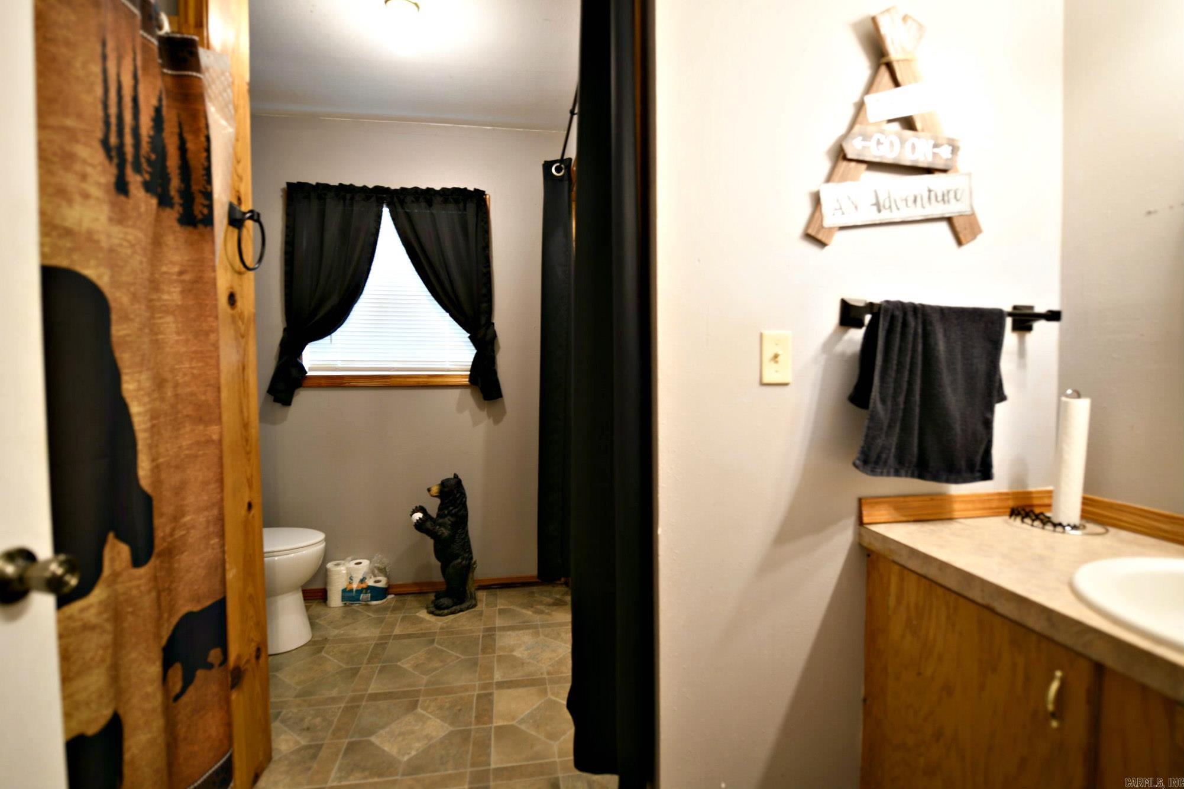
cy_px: 394
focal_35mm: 16
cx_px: 592
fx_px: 526
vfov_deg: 73.7
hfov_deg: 96.7
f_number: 2.8
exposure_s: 1/15
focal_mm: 16
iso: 280
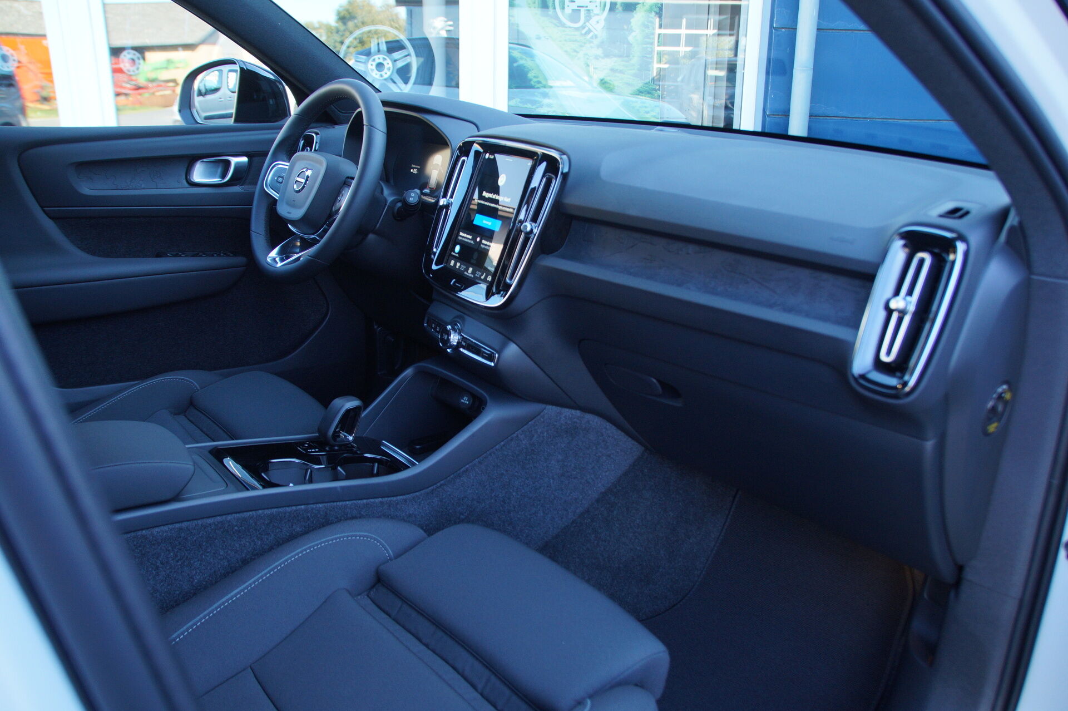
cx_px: 534
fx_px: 801
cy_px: 356
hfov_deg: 67.4
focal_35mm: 27
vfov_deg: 47.9
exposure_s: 1/60
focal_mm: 18
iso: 320
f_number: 4
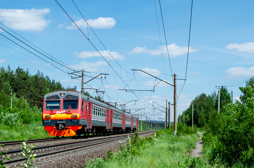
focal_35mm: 61
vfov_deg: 22.2
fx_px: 429
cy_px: 81
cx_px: 106
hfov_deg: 32.9
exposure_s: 1/800
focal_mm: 30
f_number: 7.1
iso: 200
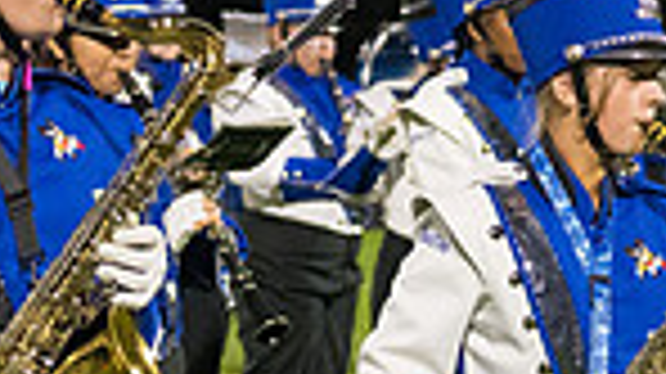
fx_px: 7976
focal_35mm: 452
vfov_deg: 2.7
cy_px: 376
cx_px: 477
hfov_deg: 4.8
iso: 5000
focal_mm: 110
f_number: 5
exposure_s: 1/400
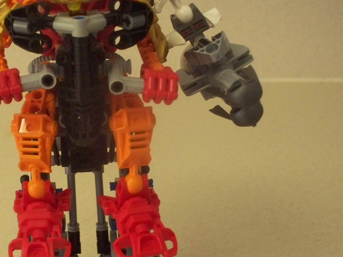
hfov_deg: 29.1
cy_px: 143
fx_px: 644
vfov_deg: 22.6
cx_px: 65
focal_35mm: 65
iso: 400
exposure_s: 1/30
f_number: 2.8
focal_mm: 7.54
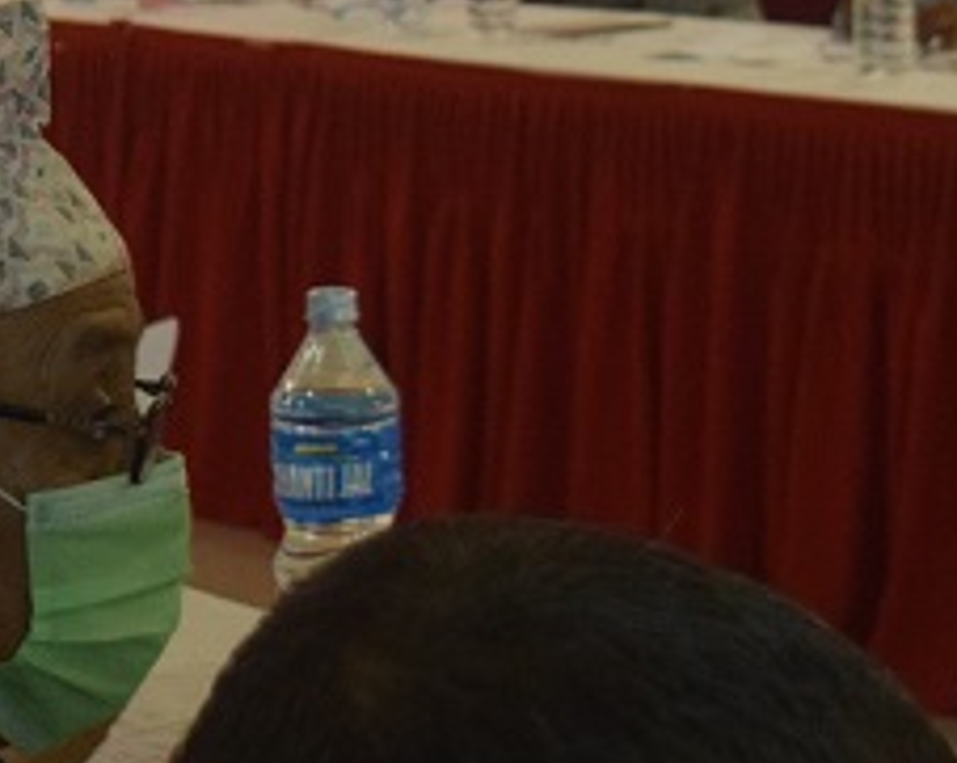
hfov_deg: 12.5
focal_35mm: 149
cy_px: 150
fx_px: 4215
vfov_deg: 10.3
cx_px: -295
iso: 2000
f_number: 4
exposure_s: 1/60
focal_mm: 24
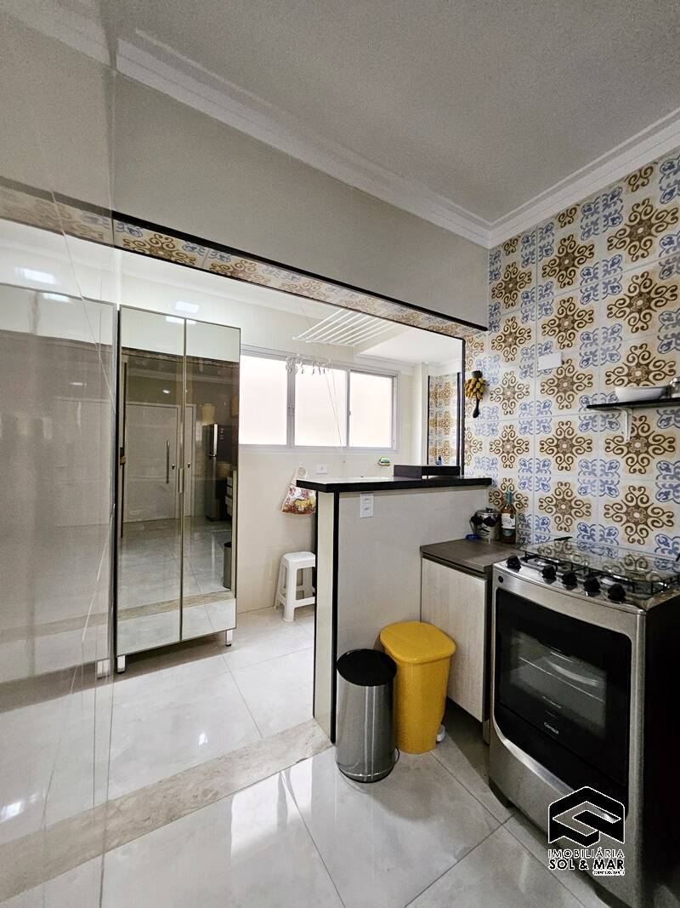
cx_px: 340
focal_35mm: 13
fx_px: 341
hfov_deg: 89.9
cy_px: 454
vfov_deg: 106.2
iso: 250
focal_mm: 1.7
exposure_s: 1/60
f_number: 2.2
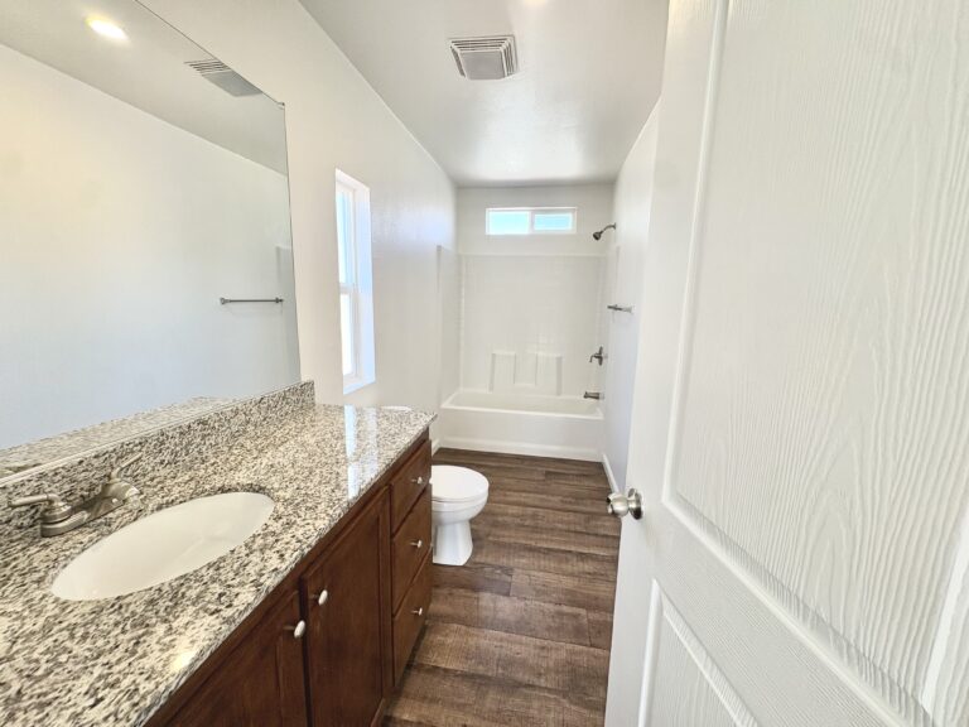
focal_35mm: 14
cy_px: 364
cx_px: 484
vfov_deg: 85.7
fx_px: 392
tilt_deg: -9.6
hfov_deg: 102.1
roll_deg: -0.5
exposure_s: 1/120
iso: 125
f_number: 2.2
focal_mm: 2.22
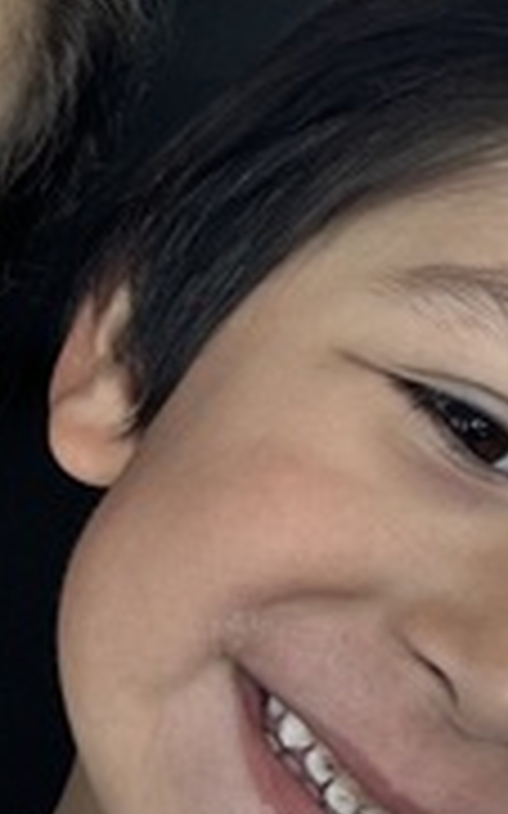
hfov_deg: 14.7
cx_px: 61
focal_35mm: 88
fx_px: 1951
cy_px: 558
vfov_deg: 23.4
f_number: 1.9
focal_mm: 2.69
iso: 80
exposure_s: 1/62
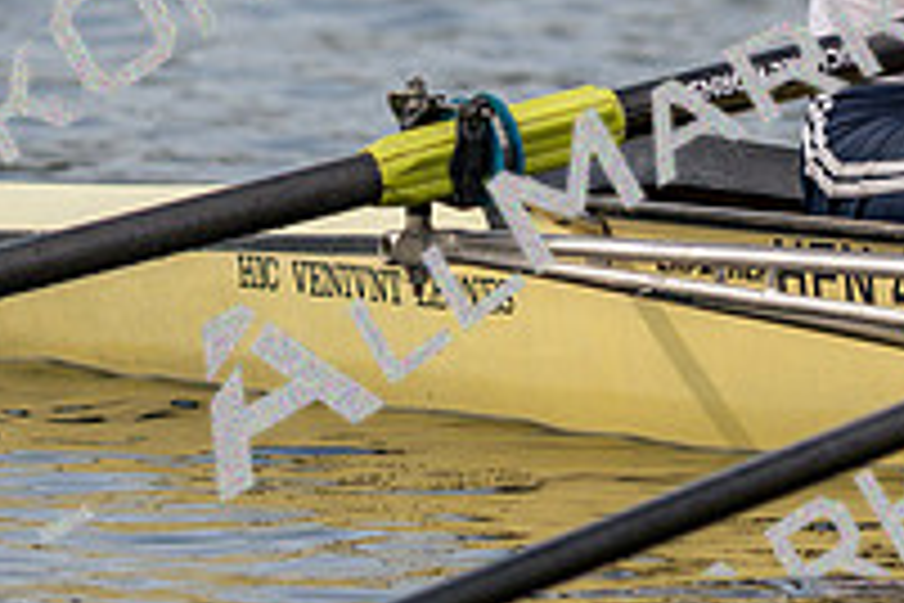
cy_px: -196
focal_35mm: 578
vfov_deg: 2.4
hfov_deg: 3.6
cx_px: 1115
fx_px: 14513
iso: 320
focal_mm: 200
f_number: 5.6
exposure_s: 1/1600
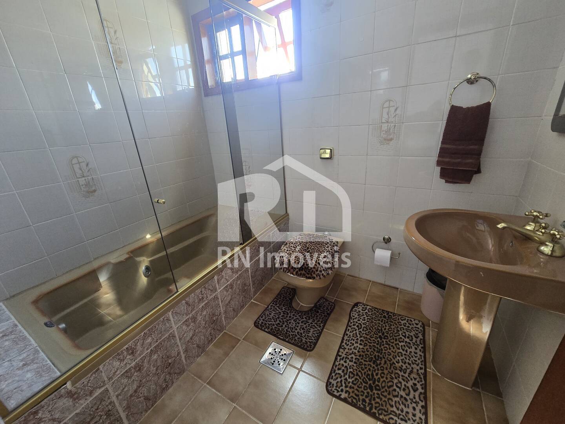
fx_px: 212
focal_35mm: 13
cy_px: 212
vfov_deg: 89.9
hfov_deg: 106.2
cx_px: 282
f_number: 2.2
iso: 400
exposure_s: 1/60
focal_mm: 2.2
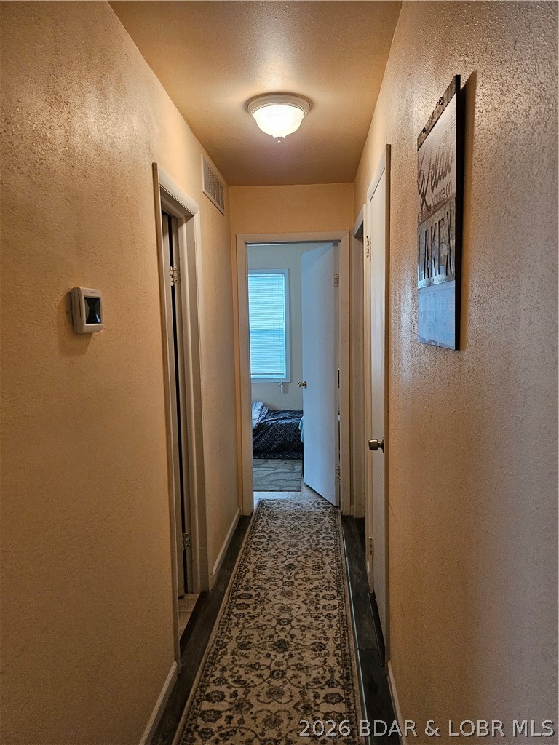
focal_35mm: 24
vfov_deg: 71.6
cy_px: 372
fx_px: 517
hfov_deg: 56.8
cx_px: 280
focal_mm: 5
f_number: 1.8
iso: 500
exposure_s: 1/120
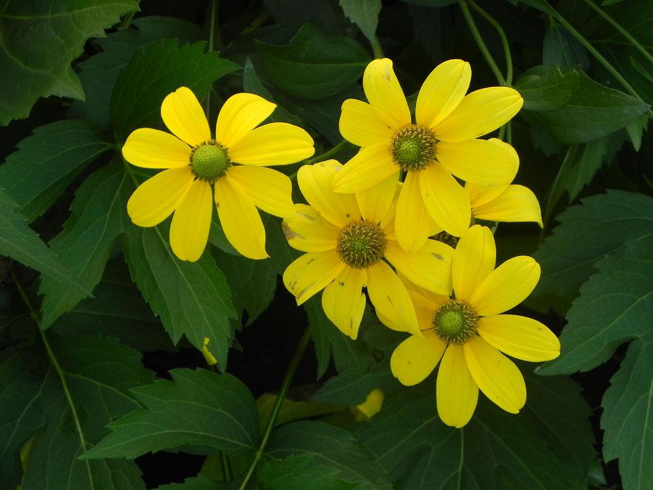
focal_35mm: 105
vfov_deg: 14.1
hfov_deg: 18.7
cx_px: 326
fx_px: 1981
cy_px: 245
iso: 160
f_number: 4.5
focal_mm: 18.8
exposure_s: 1/80
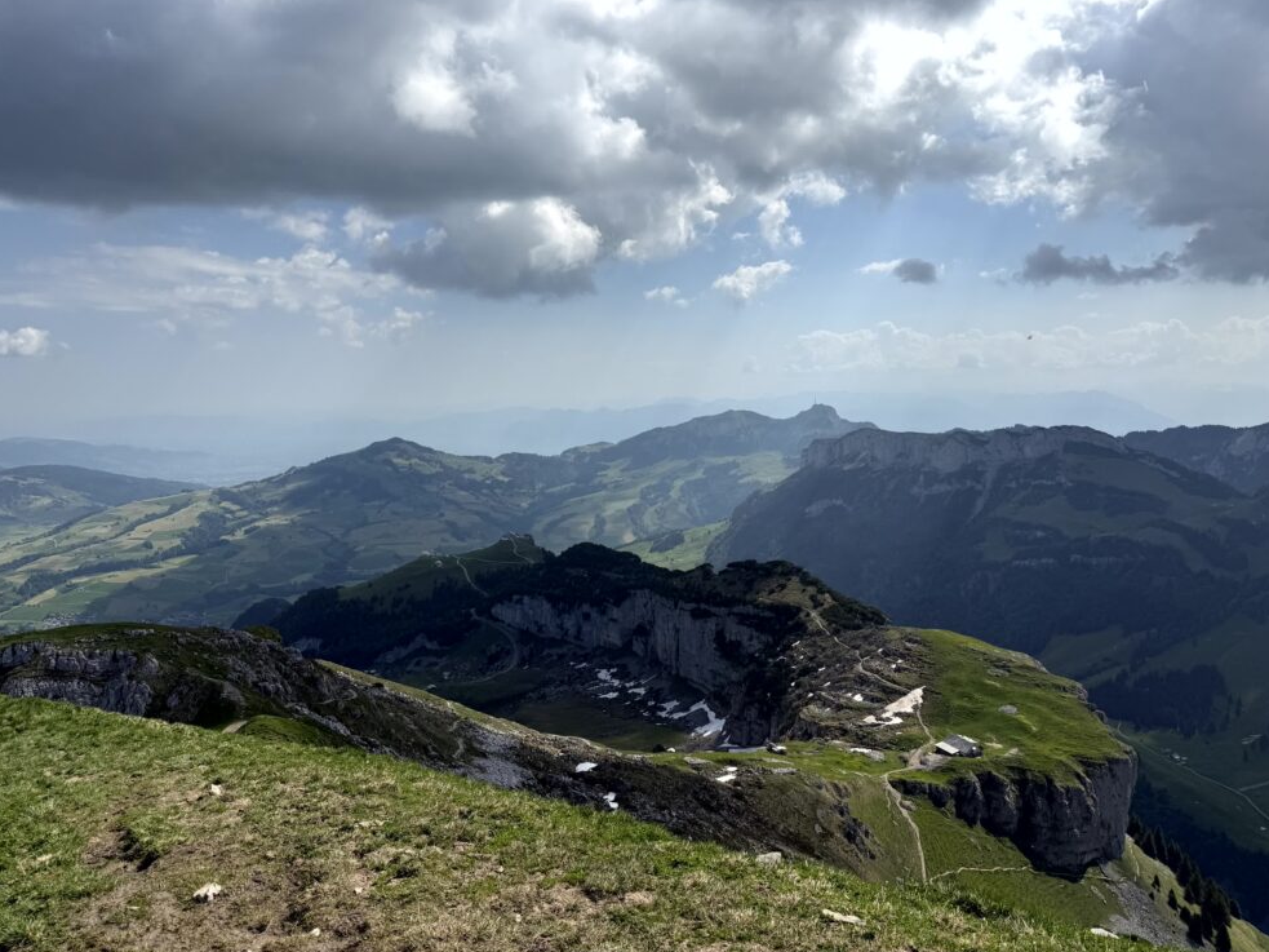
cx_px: 633
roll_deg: +0.2
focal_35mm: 25
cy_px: 465
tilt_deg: -4.3
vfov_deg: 54.9
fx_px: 916
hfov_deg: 69.4
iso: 80
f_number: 1.78
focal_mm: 6.76
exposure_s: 1/10309
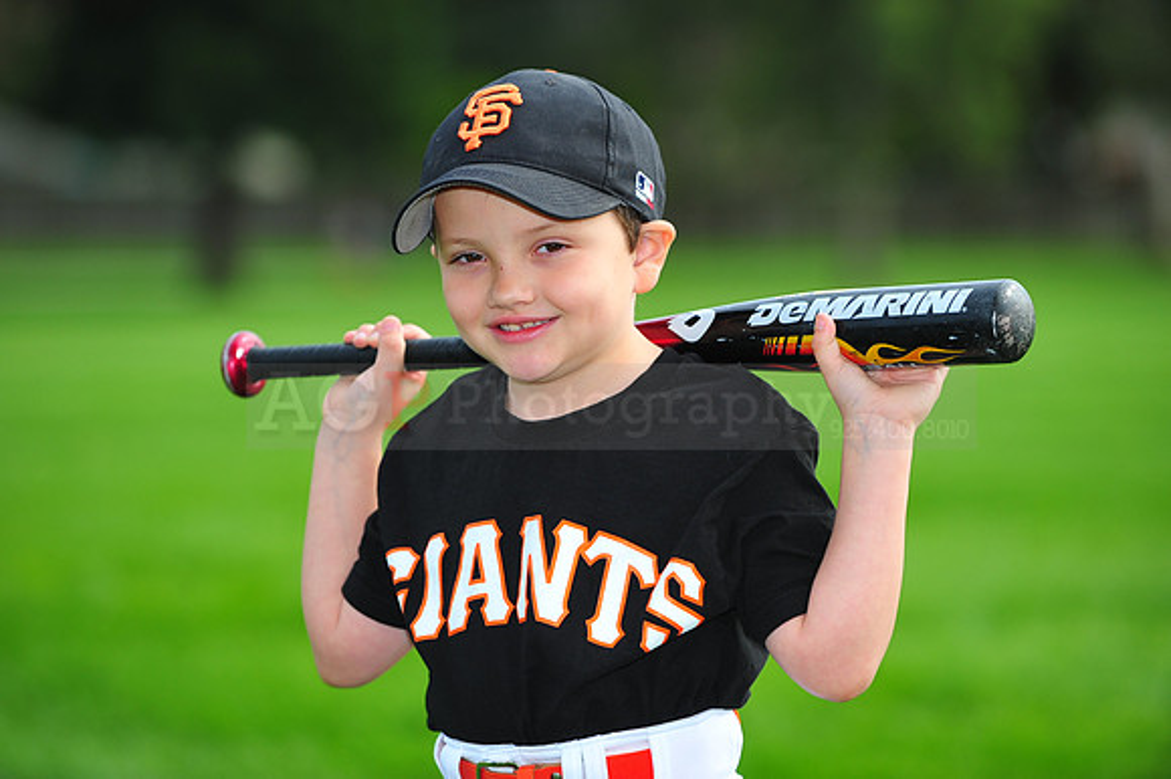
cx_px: 586
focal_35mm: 165
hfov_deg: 12.5
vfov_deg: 8.3
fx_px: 5364
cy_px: 390
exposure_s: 1/1250
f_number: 4.5
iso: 400
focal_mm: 165
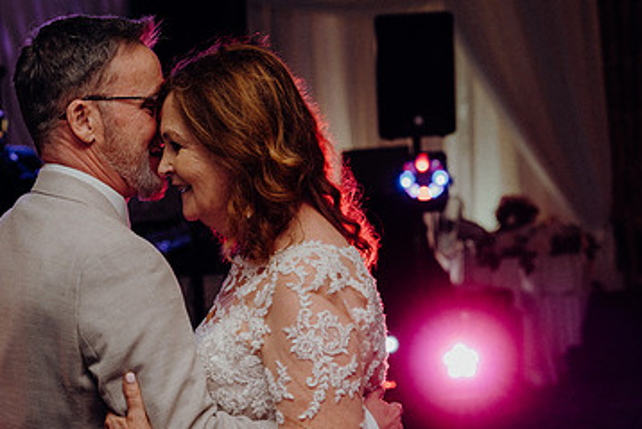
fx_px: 1677
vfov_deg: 14.5
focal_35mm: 94
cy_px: 290
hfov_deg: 21.6
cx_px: 204
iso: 2500
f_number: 3.5
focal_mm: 58
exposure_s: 1/200
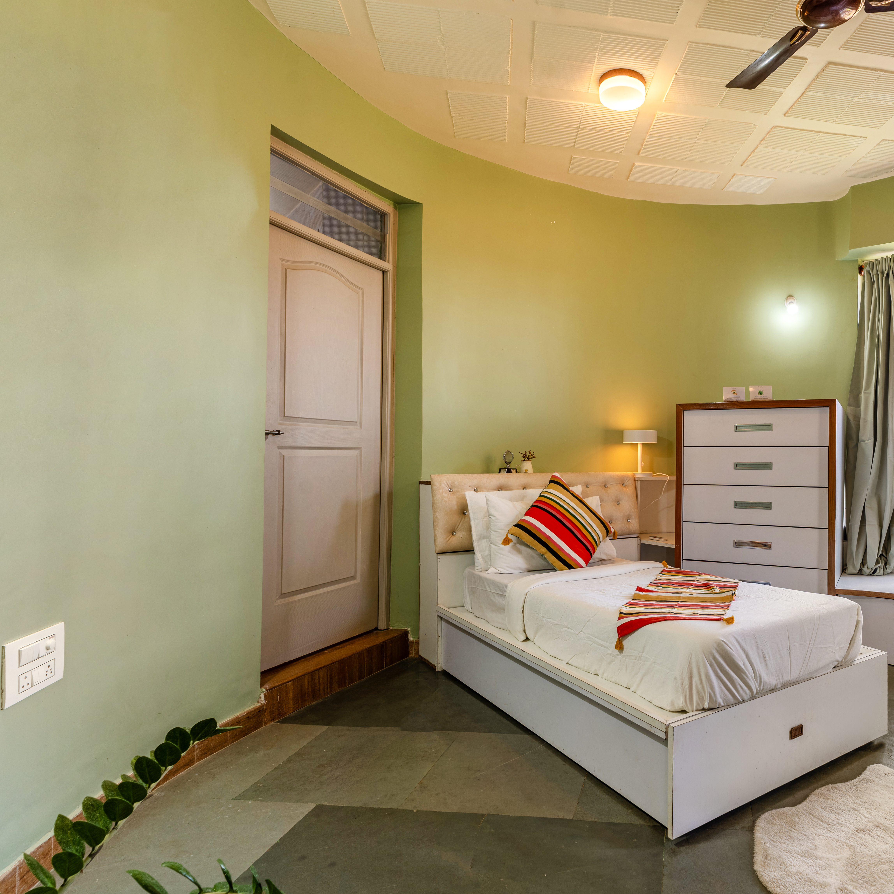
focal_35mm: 22
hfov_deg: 66.7
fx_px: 643
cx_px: 631
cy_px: 447
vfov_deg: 69.6
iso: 100
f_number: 8
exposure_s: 1/13
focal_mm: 17
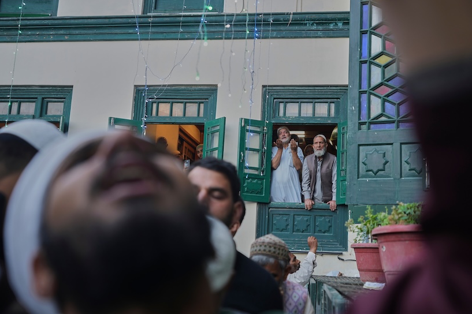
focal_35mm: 42
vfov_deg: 31.9
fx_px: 550
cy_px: 167
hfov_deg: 46.2
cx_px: 280
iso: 100
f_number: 2.8
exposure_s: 1/40
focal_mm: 35
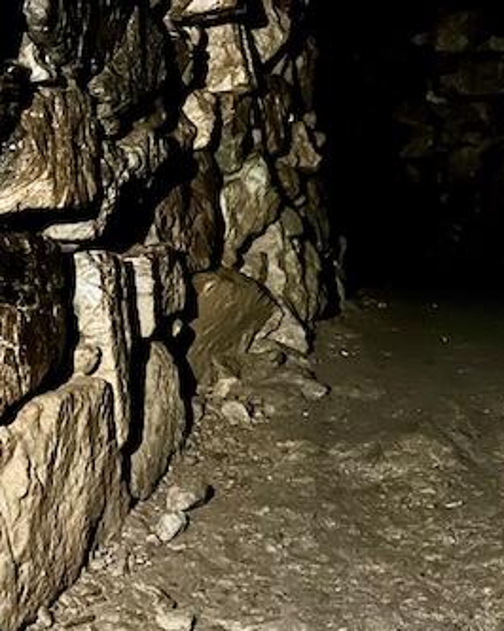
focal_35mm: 61
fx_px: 1138
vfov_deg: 30.9
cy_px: 273
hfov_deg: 24.8
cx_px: 354
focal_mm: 5.1
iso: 3200
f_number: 1.6
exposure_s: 1/5
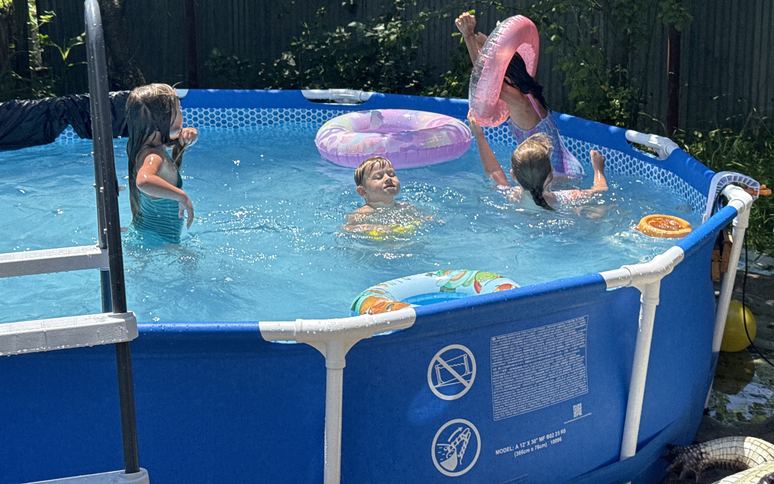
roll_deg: +1.0
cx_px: 391
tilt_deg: -12.8
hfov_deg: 34.5
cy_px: 148
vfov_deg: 21.9
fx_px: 1245
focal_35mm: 59
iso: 64
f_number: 1.78
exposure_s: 1/3096
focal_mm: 6.76
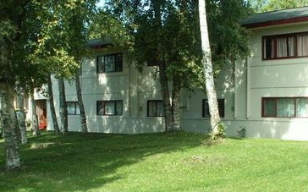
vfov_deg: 25.2
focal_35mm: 51
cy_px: 118
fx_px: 428
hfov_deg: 39.6
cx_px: 168
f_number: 4.5
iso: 50
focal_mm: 5.86
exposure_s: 1/100
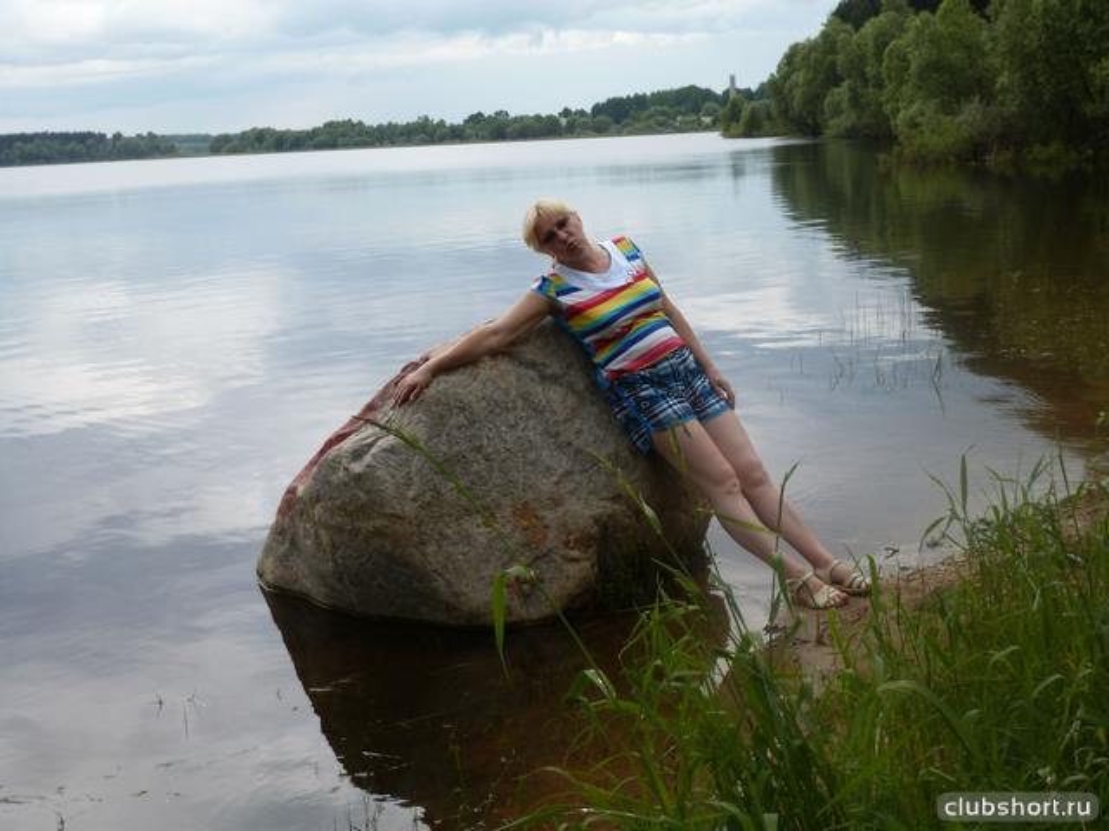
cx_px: 554
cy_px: 416
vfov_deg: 28.0
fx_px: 1666
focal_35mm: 52
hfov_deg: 36.8
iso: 100
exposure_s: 1/160
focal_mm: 9.4
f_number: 4.3
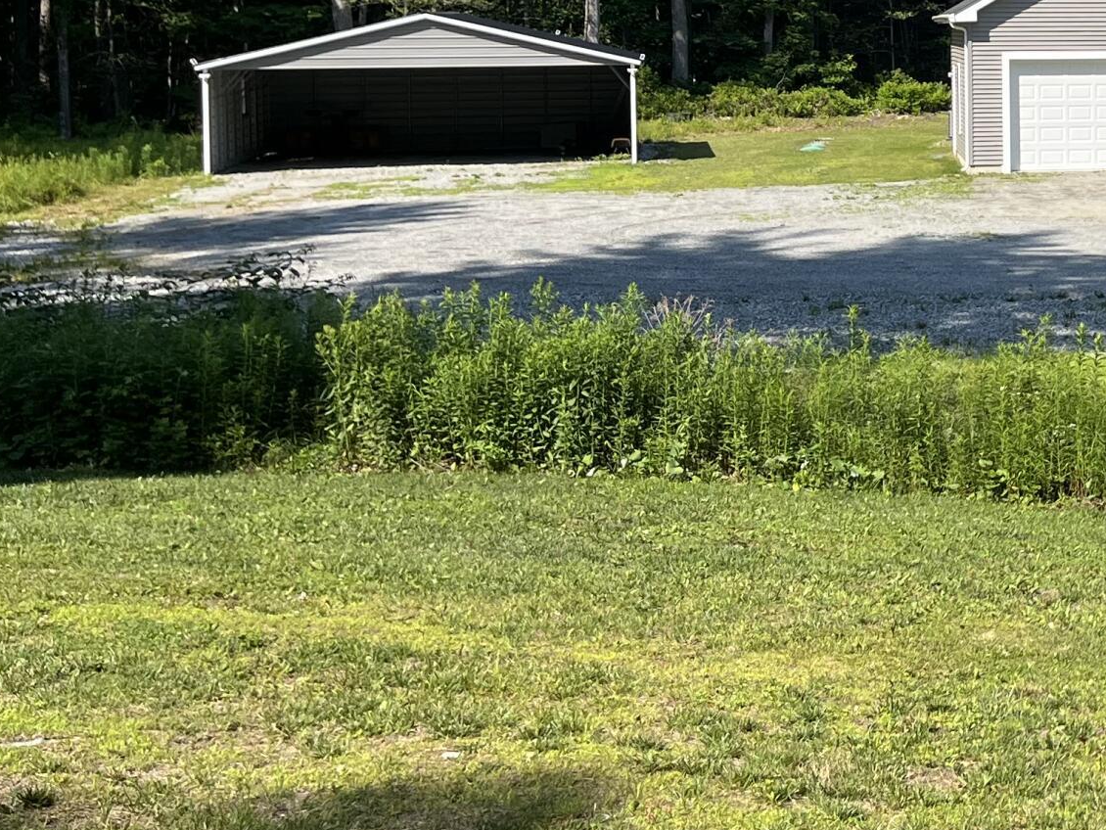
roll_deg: +0.9
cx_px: 1393
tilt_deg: -1.8
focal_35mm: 69
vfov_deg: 20.9
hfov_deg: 24.9
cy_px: 82
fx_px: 2205
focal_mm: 5.1
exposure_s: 1/2309
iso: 50
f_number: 1.6
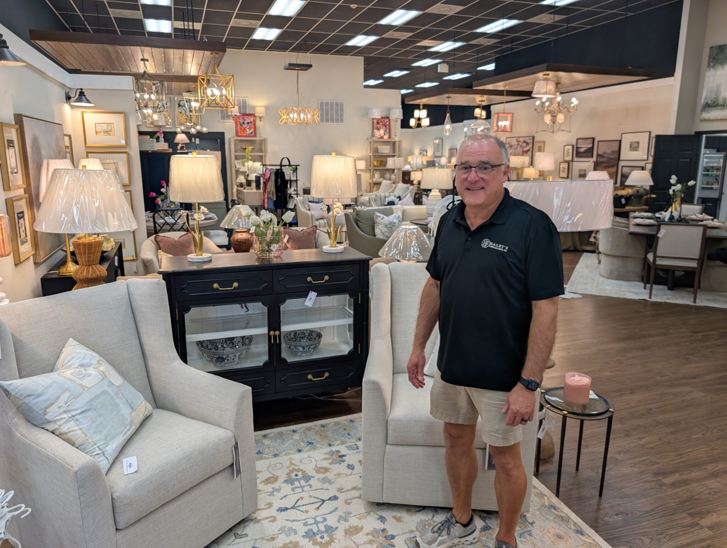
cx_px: 364
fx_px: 505
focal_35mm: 24
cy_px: 274
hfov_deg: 71.5
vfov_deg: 56.9
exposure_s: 1/60
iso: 50
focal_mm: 6.9
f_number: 1.68
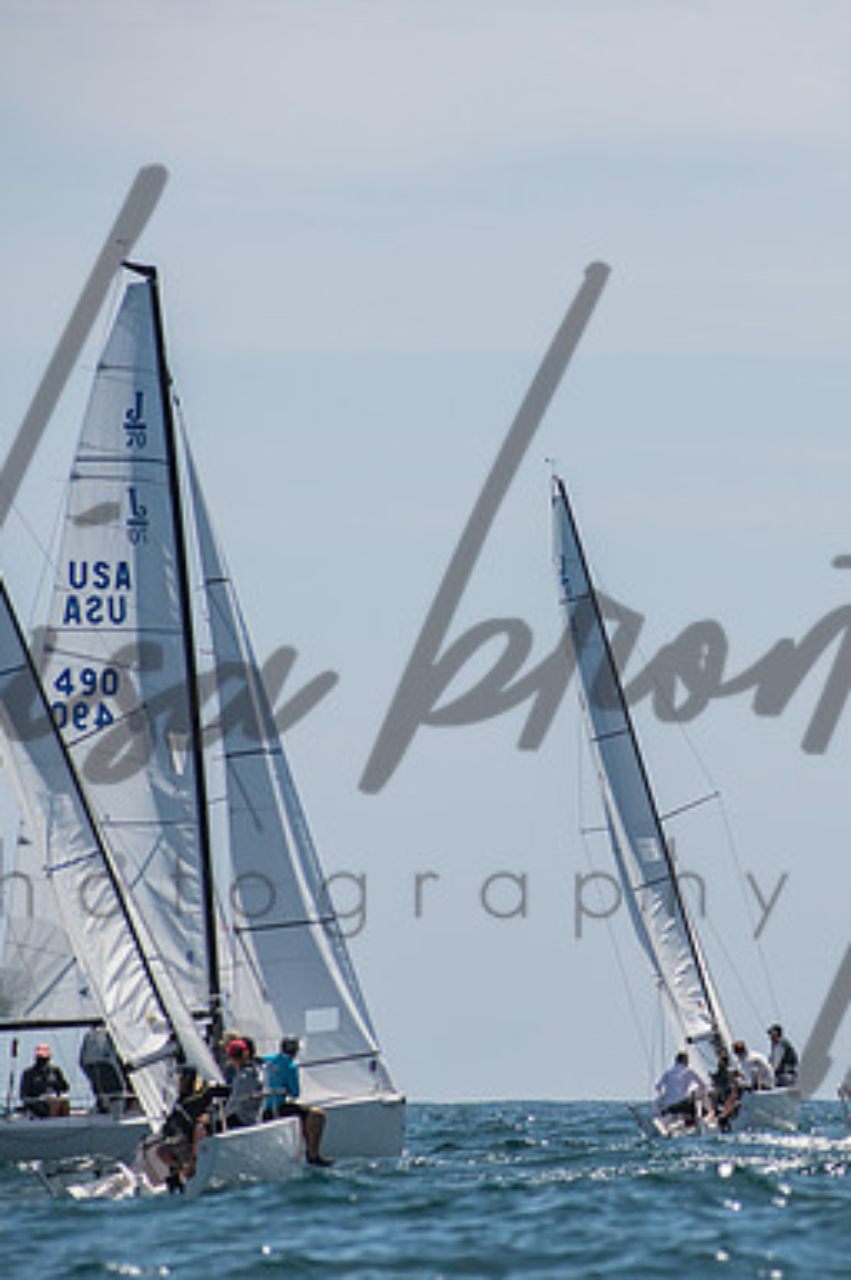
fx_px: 12609
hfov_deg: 3.9
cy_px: 640
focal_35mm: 355
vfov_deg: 5.8
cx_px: 642
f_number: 6.3
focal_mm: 150
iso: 200
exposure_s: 1/1250
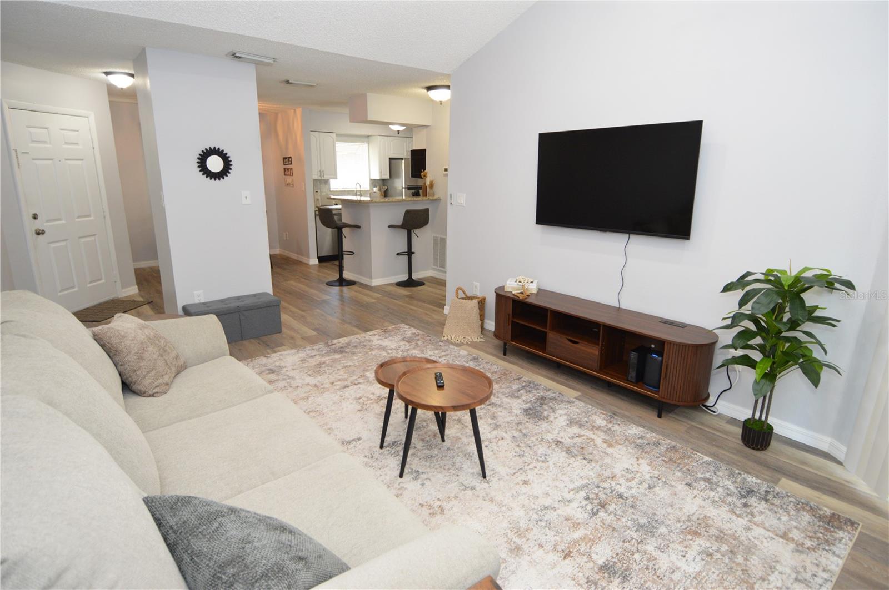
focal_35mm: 18
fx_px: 444
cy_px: 295
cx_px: 444
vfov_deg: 67.3
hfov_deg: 90.1
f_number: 4
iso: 560
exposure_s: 1/60
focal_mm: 12
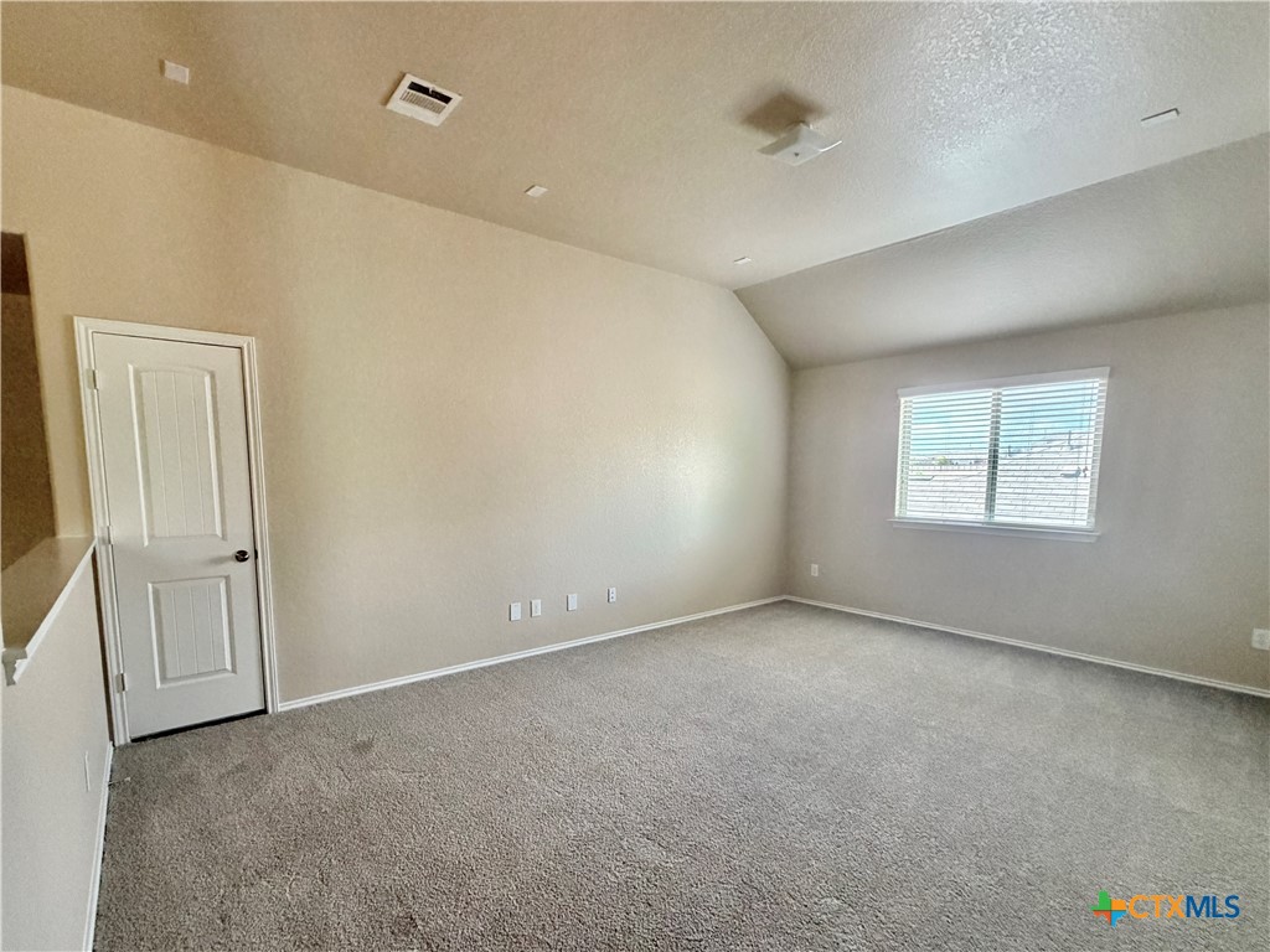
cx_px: 635
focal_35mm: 14
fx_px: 514
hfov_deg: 102.1
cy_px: 476
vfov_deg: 85.7
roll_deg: +2.8
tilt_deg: -1.1
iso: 320
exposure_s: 1/60
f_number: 2.2
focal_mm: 2.22
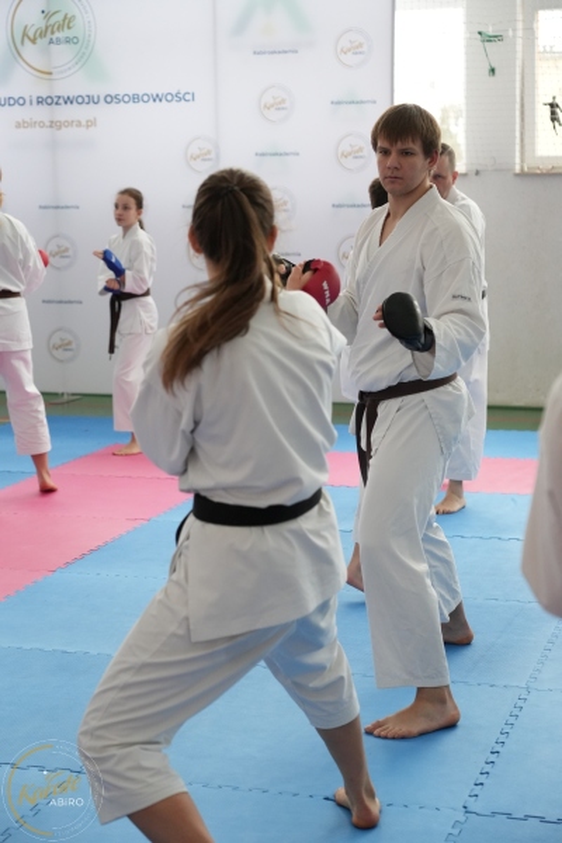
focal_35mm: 65
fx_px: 1522
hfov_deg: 20.9
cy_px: 422
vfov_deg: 31.0
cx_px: 281
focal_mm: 65
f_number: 4
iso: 3200
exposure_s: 1/400
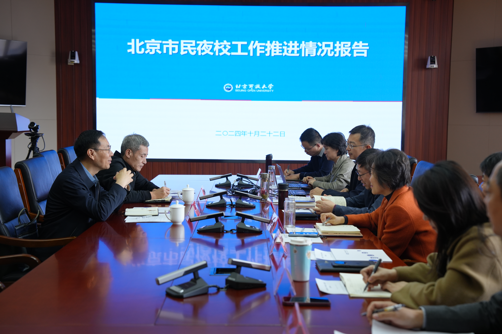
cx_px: 251
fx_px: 753
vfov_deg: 25.1
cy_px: 167
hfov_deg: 36.9
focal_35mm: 54
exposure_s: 1/160
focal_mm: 54
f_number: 4
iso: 640
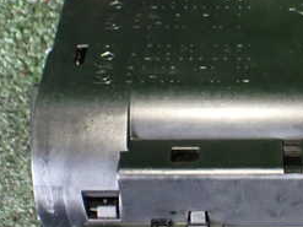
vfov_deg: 20.1
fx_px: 639
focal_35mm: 73
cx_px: 265
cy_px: 83
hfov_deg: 25.9
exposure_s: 1/30
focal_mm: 5.4
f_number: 2.3
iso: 1000
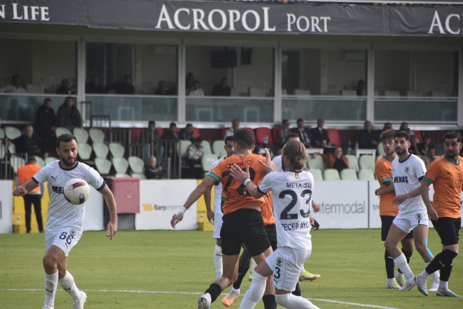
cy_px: 154
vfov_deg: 4.6
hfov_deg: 6.9
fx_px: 3861
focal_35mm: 300
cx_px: 232
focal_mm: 200
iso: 800
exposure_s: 1/2000
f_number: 5.6
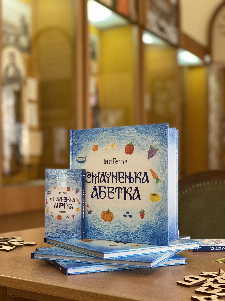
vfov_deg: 36.8
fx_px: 451
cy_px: 150
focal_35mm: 52
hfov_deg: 28.0
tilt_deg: +3.1
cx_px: 112
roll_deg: -0.4
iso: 200
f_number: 2
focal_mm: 6
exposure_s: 1/33
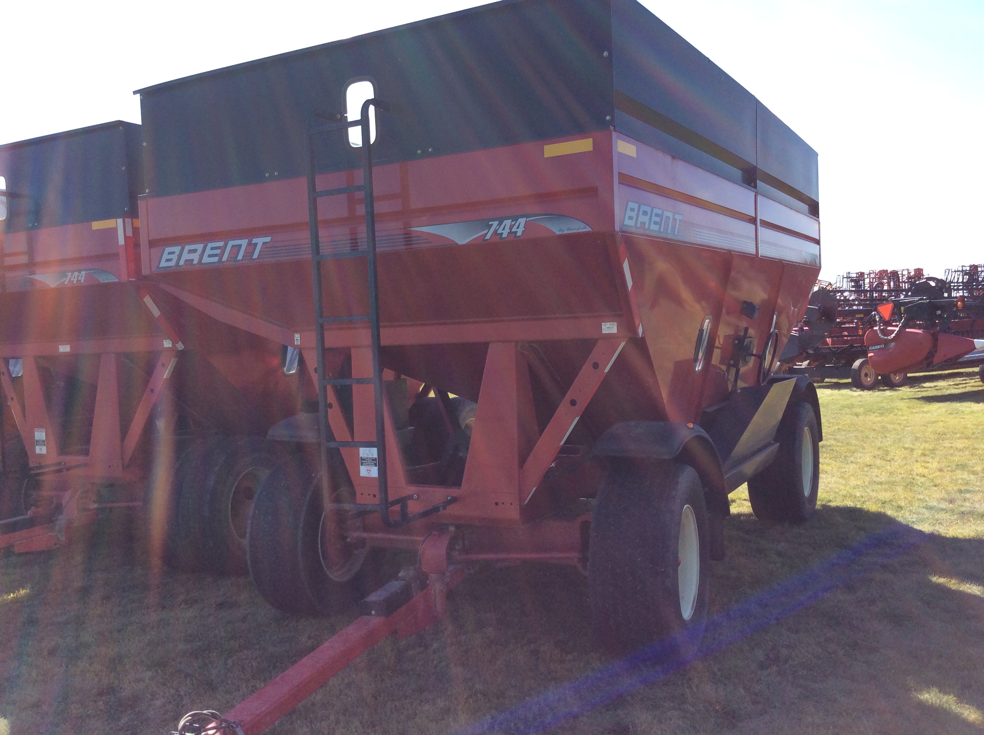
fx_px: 908
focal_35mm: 32
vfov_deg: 44.1
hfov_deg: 56.9
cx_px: 492
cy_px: 368
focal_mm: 3.3
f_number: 2.4
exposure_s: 1/724
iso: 32
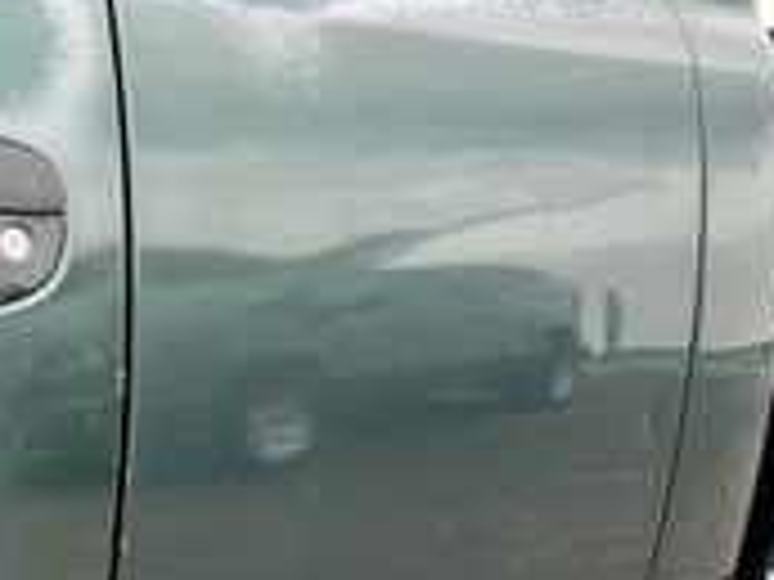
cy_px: 549
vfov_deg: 21.9
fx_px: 1453
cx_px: 392
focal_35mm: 65
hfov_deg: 29.8
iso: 20
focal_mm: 3
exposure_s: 1/195
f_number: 1.8
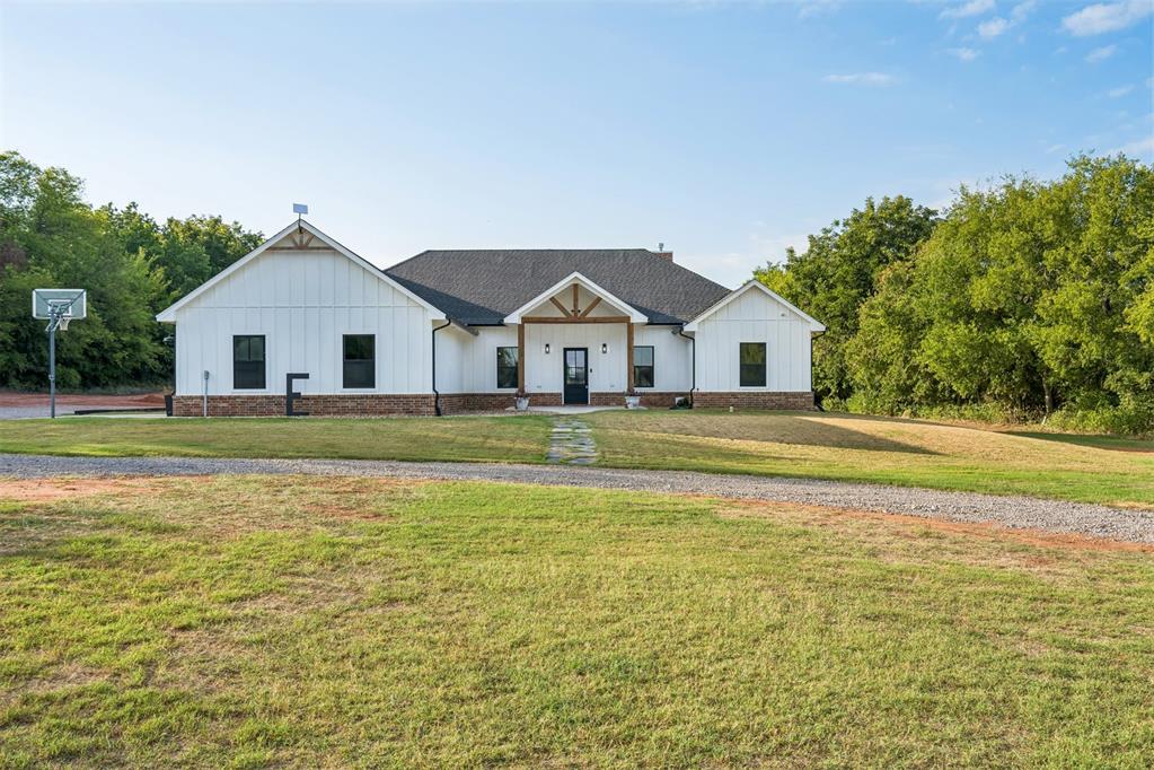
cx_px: 577
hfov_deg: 61.9
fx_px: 962
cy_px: 385
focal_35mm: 30
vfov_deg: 43.6
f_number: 8
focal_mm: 30
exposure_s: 1/320
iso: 200
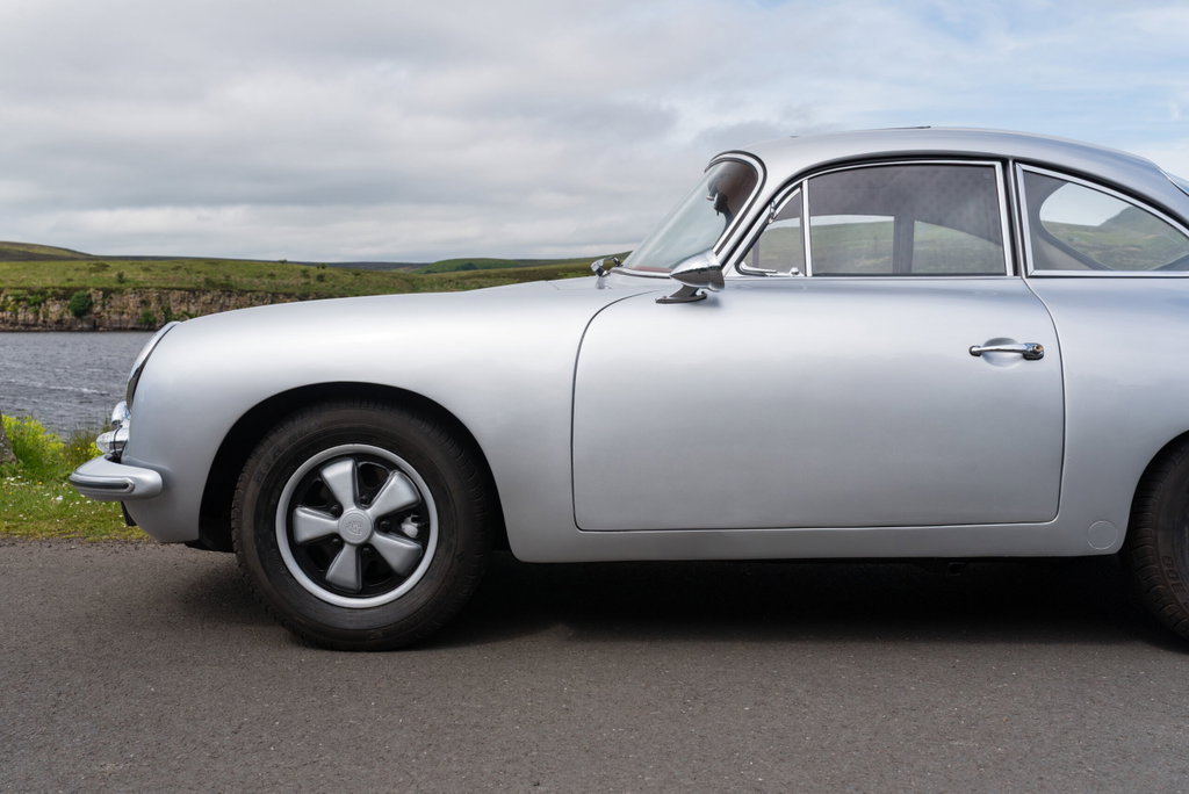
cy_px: 397
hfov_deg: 54.4
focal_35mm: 35
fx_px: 1157
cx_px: 594
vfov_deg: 37.9
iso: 400
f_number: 9
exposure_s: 1/250
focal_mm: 35
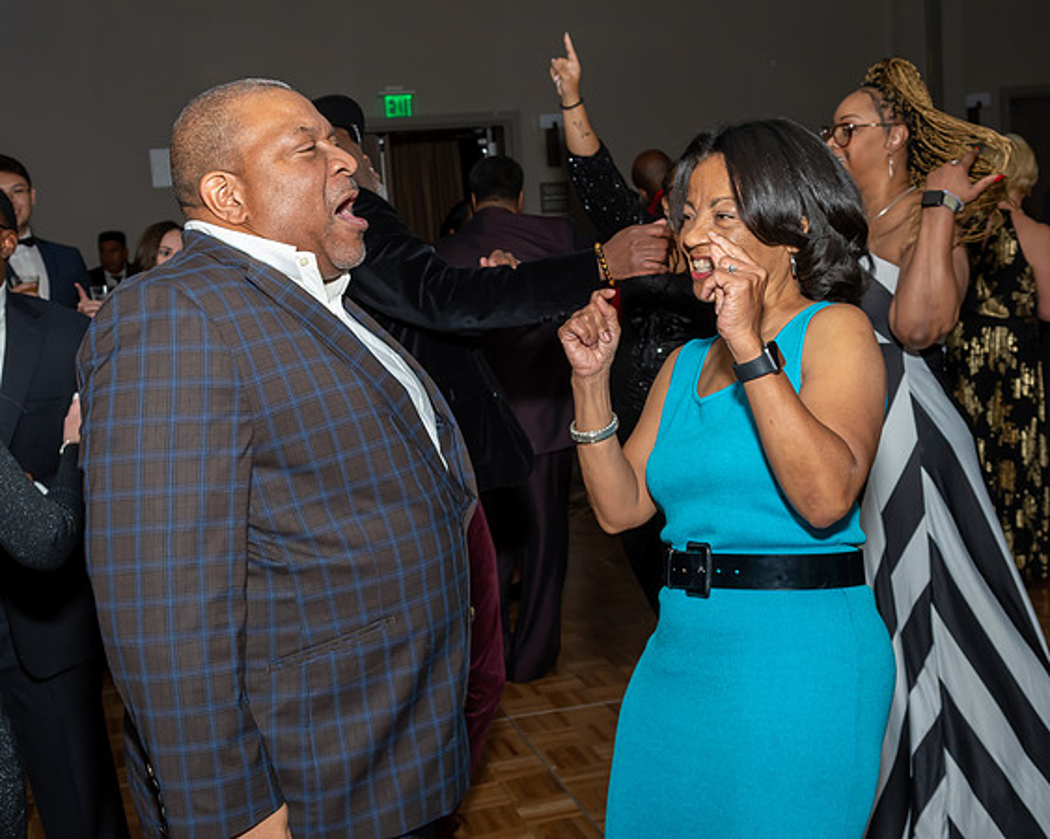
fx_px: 1318
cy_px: 400
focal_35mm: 42
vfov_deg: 35.3
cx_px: 509
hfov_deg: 43.4
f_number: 6.3
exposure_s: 1/250
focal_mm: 24
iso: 400
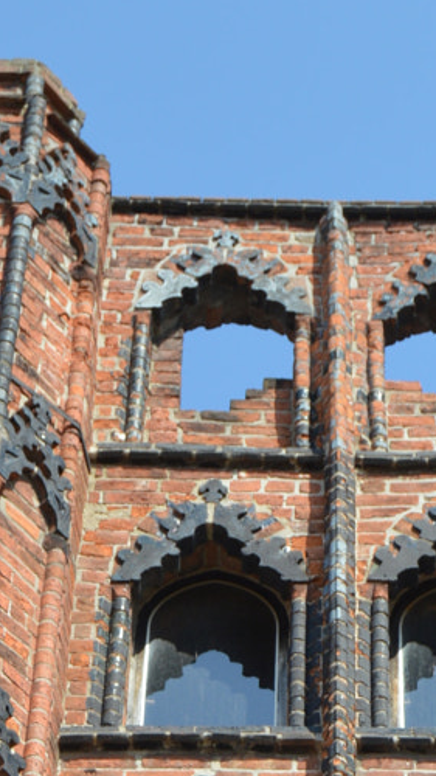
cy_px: 1049
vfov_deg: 13.3
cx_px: 313
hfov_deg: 7.8
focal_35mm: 156
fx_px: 3202
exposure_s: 1/200
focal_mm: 31
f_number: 7.1
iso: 100
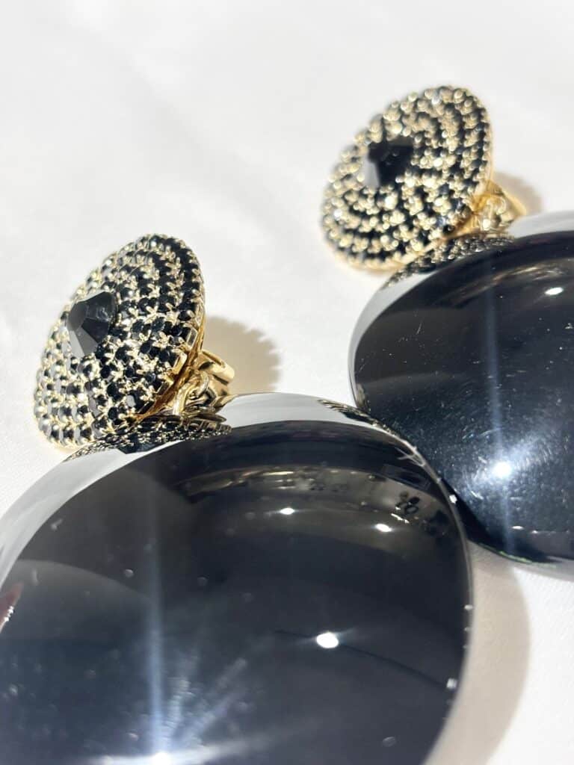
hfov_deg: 28.0
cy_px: 382
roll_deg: +6.0
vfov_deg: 36.8
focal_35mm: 52
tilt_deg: -38.4
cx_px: 287
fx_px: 1150
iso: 40
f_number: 1.6
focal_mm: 5.96
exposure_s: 1/100
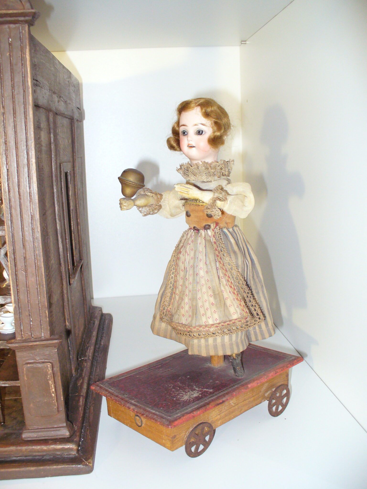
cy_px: 244
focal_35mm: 37
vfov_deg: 50.1
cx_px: 184
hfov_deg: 38.7
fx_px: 523
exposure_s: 1/30
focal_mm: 6.1
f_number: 2.8
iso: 200
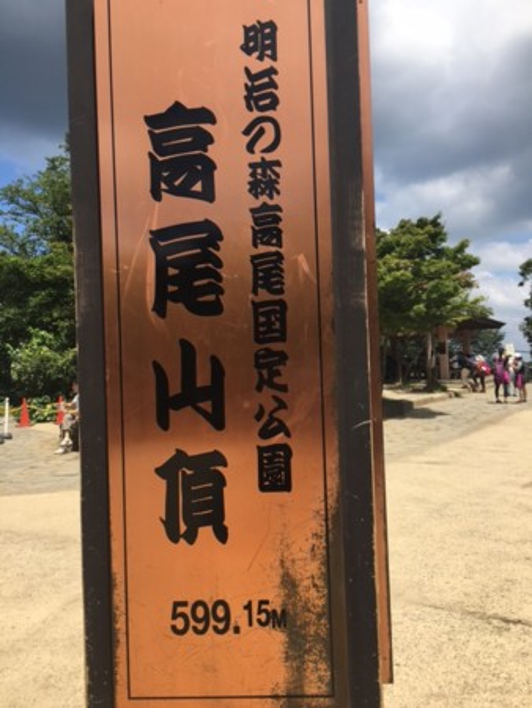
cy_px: 354
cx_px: 266
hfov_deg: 48.3
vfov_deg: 61.6
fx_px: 594
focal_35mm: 29
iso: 25
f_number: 2.2
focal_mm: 4.15
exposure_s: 1/1603
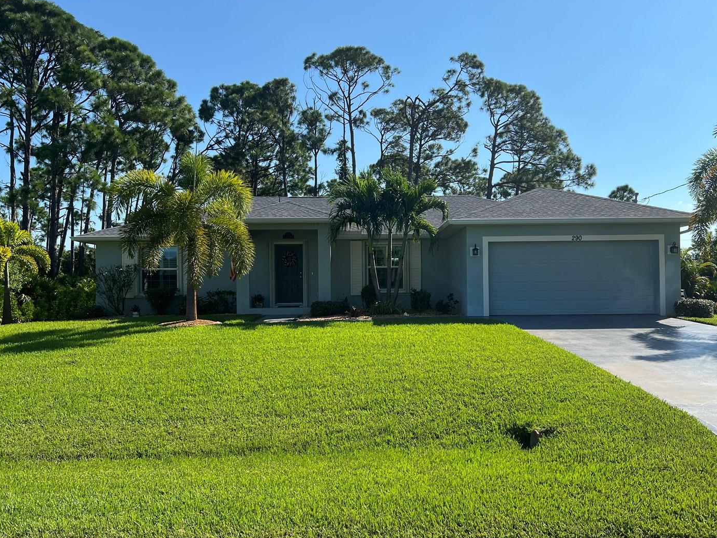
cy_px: 280
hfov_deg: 60.0
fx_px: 621
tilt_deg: +0.5
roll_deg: +0.3
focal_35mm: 30
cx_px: 369
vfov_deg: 46.8
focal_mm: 5.7
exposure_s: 1/4274
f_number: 1.5
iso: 50
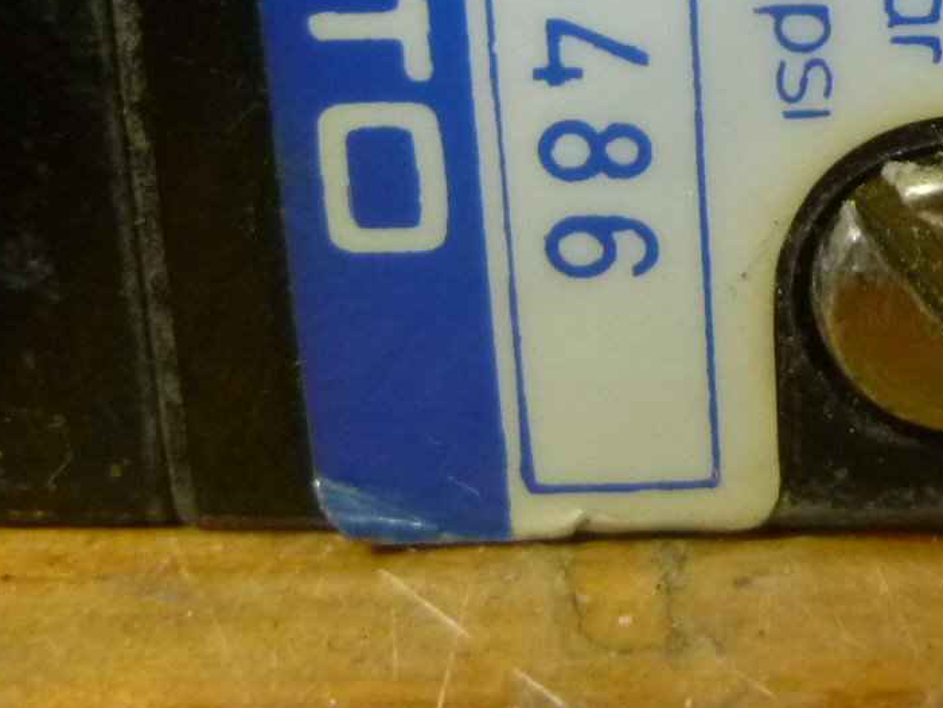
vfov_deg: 19.2
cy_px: -94
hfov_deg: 25.9
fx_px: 1989
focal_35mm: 73
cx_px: 823
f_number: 3.1
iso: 400
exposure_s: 1/6
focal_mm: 4.5
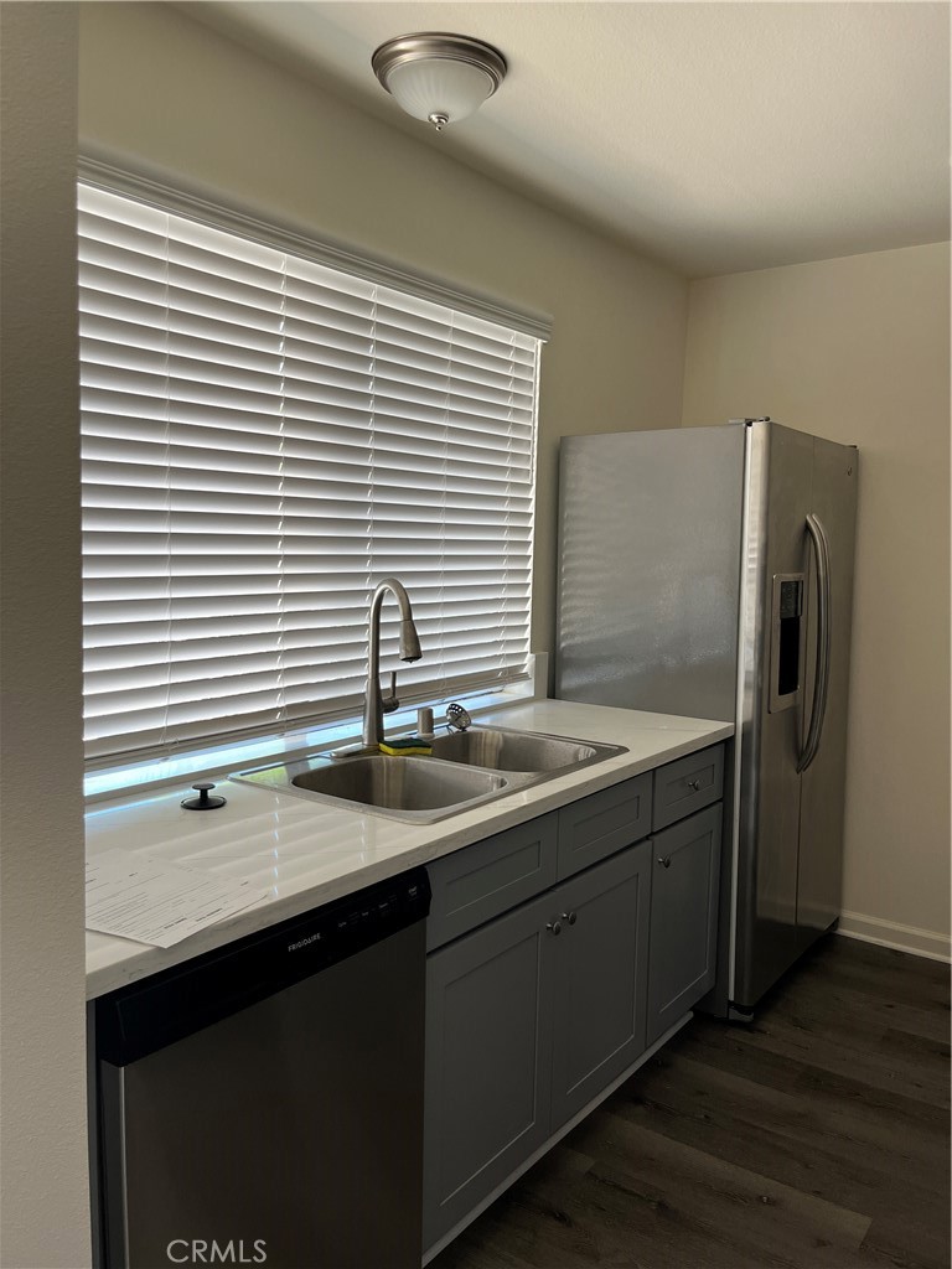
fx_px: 953
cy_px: 634
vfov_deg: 67.3
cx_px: 476
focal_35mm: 26
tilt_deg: -4.0
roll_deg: -1.7
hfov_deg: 53.1
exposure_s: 1/121
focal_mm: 5.1
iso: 100
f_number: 1.6
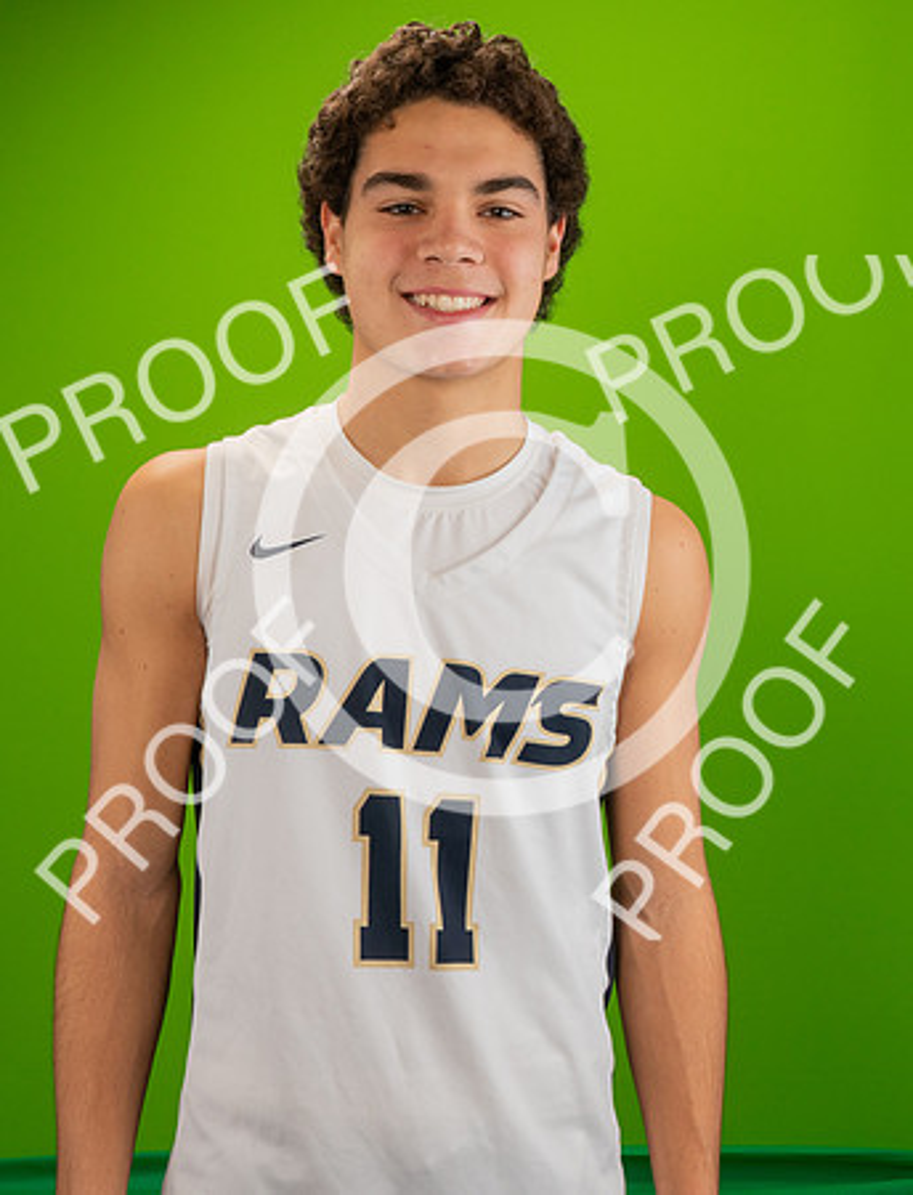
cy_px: 511
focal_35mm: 69
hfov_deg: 21.5
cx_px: 554
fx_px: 2397
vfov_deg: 27.9
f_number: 20
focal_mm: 42
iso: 800
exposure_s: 1/60
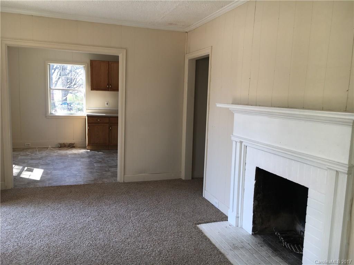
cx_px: 177
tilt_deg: -8.7
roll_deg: -1.8
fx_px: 297
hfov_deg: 61.7
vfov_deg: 48.2
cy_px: 132
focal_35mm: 29
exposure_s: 1/93
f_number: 2.2
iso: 25
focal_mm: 4.15
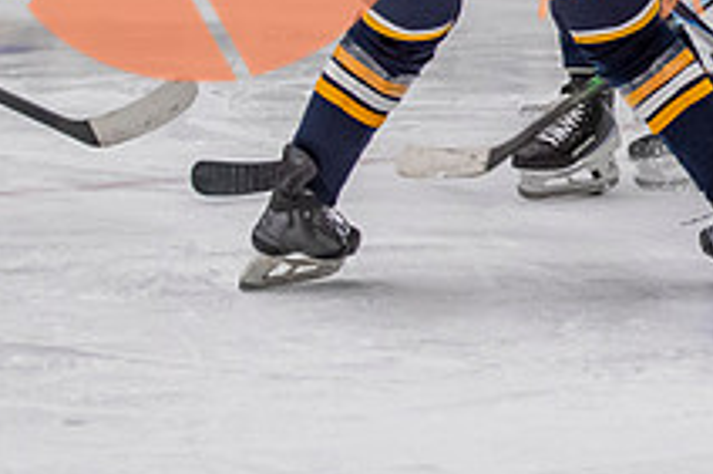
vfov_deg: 3.7
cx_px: 1095
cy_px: -150
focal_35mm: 369
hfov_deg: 5.5
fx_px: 7302
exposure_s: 1/640
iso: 2000
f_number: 3.2
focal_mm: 86
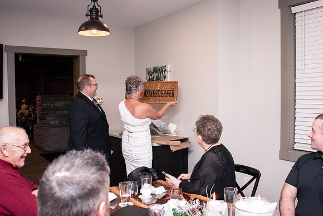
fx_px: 314
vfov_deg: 37.9
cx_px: 162
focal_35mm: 35
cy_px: 108
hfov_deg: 54.4
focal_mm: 35
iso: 2500
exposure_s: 1/200
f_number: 5.6
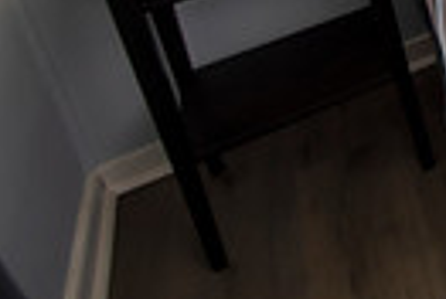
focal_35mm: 62
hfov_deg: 17.7
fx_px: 770
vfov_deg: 16.7
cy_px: -297
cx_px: 955
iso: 400
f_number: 2.8
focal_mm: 14
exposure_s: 1/200
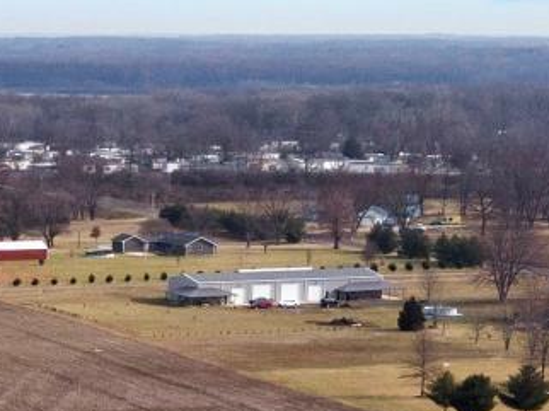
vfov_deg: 9.5
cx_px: -114
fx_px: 2393
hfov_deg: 12.8
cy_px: 624
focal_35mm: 151
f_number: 2.8
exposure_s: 1/800
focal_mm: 4.5
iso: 101
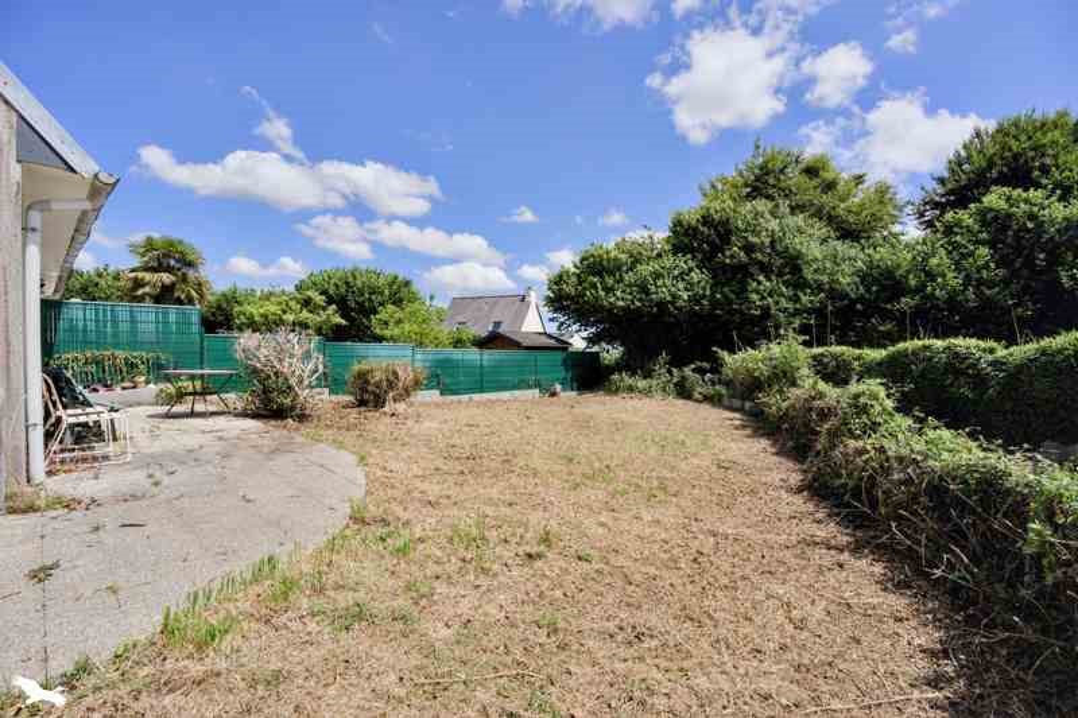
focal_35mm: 16
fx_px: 479
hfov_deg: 96.7
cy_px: 359
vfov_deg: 73.7
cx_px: 539
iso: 800
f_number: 8
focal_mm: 16
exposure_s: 1/4000
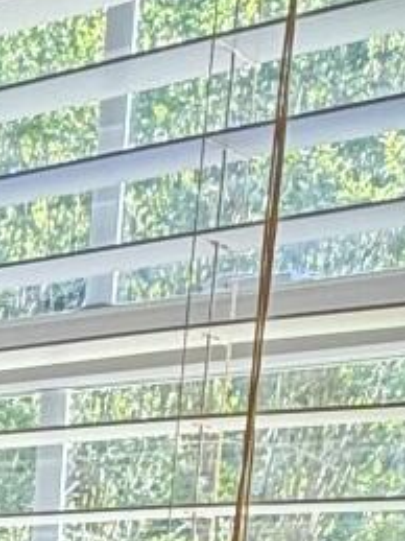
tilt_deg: -17.2
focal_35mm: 108
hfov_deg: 12.7
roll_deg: -1.4
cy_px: 1180
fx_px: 1686
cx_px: -286
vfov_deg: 14.2
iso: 80
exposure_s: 1/120
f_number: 2.2
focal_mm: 2.22
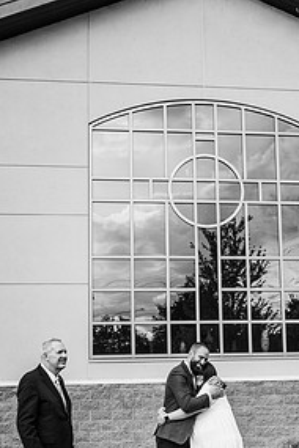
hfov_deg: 27.3
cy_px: 329
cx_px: 206
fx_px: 610
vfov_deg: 39.4
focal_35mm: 49
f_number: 2.8
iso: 200
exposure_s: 1/1600
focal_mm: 31
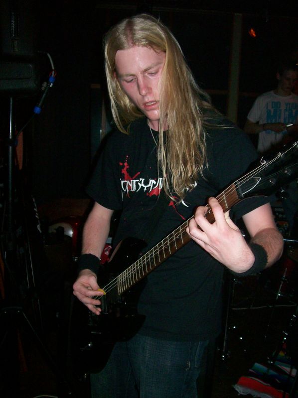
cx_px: 149
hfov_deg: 39.6
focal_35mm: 36
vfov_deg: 51.4
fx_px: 414
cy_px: 199
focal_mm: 6
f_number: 2.7
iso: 140
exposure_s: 1/64
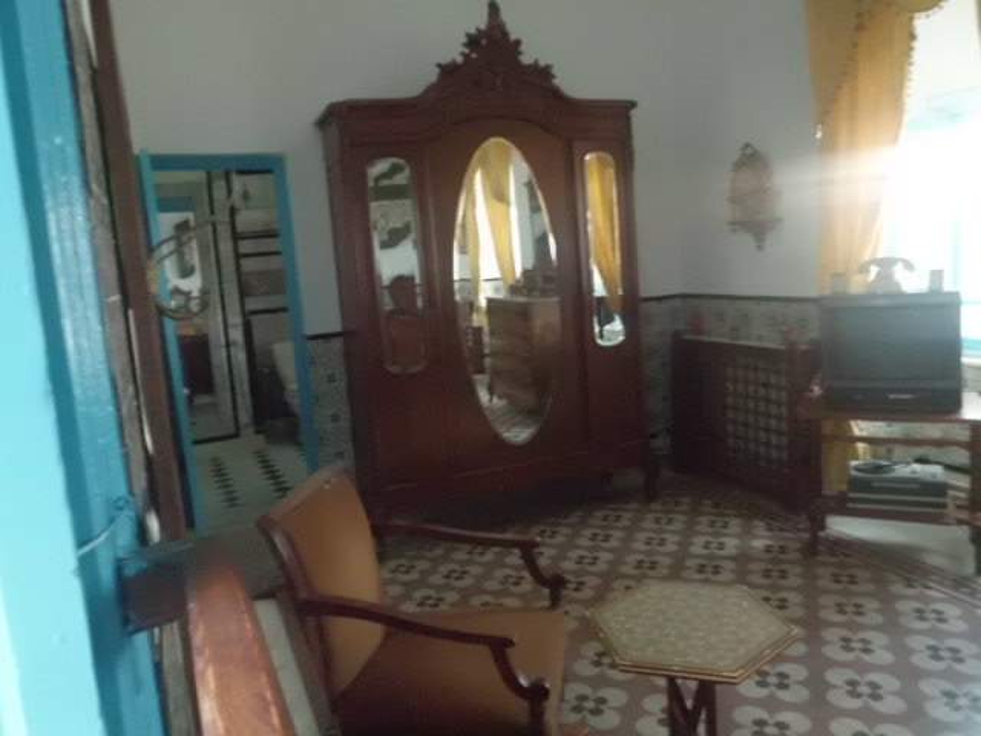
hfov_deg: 67.3
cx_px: 490
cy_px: 368
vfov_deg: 53.1
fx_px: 737
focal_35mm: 26
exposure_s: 1/8
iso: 800
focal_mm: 4.6
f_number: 3.2
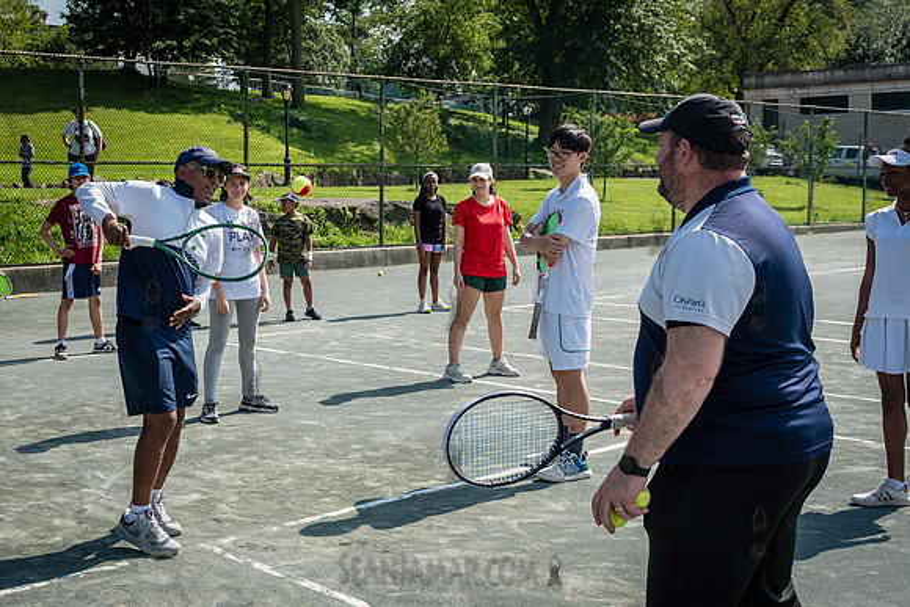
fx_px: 1288
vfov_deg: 26.5
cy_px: 274
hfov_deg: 38.3
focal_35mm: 51
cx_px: 275
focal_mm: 31
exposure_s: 1/1250
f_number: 4.5
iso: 250
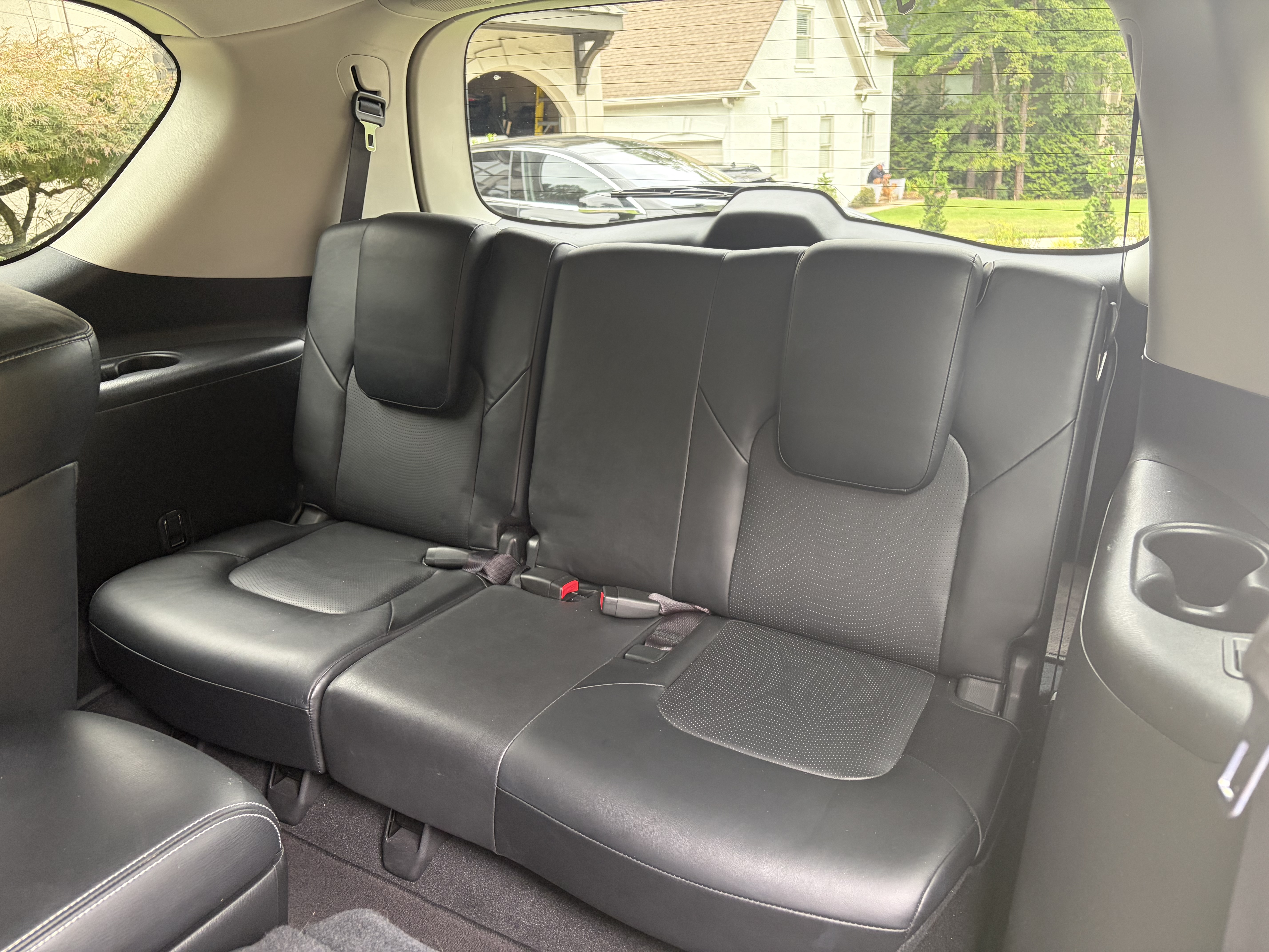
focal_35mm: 26
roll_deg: +3.0
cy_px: 476
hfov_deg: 67.3
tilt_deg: -19.2
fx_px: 953
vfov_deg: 53.1
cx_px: 634
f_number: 1.6
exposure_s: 1/60
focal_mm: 5.96
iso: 160
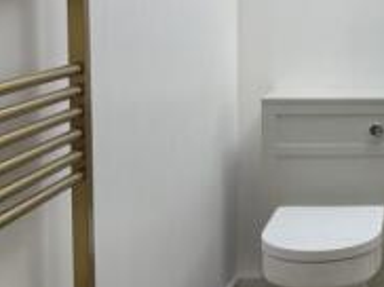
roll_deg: -1.2
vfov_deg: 18.8
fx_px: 853
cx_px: 478
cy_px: 39
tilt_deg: -3.3
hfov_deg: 23.0
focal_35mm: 77
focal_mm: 6.76
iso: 100
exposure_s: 1/433
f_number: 1.78
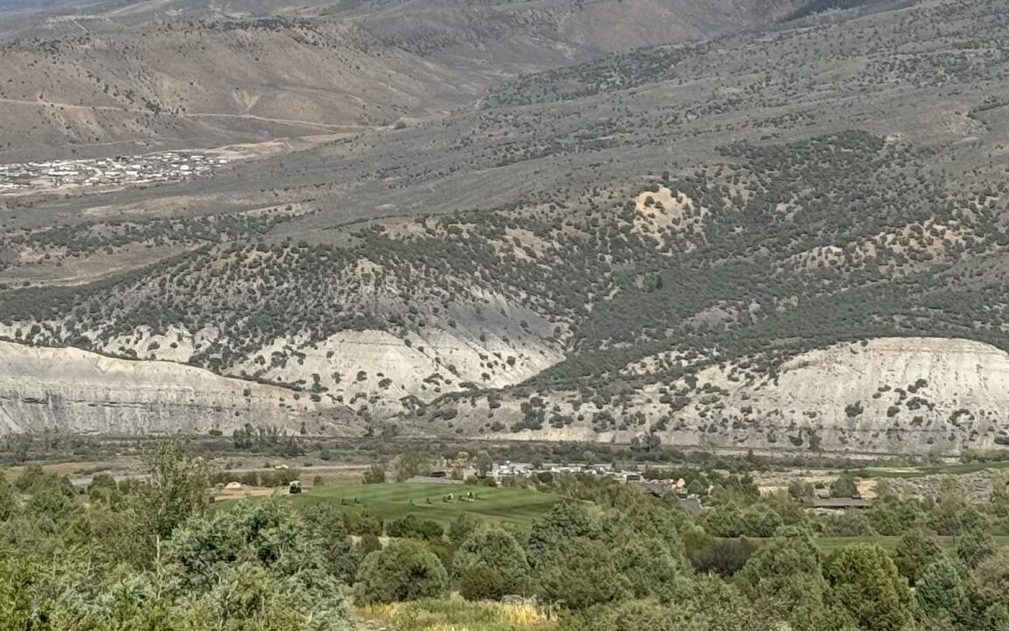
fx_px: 3631
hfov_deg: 15.7
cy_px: 209
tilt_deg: -3.5
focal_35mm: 132
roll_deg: -0.4
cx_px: 193
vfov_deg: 9.9
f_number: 1.78
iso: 64
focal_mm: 6.76
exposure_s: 1/5376
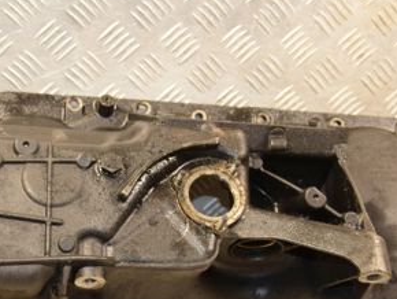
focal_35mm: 89
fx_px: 1022
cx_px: 151
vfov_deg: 16.6
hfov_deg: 21.9
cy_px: 208
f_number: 5
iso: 800
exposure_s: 1/125
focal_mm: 28
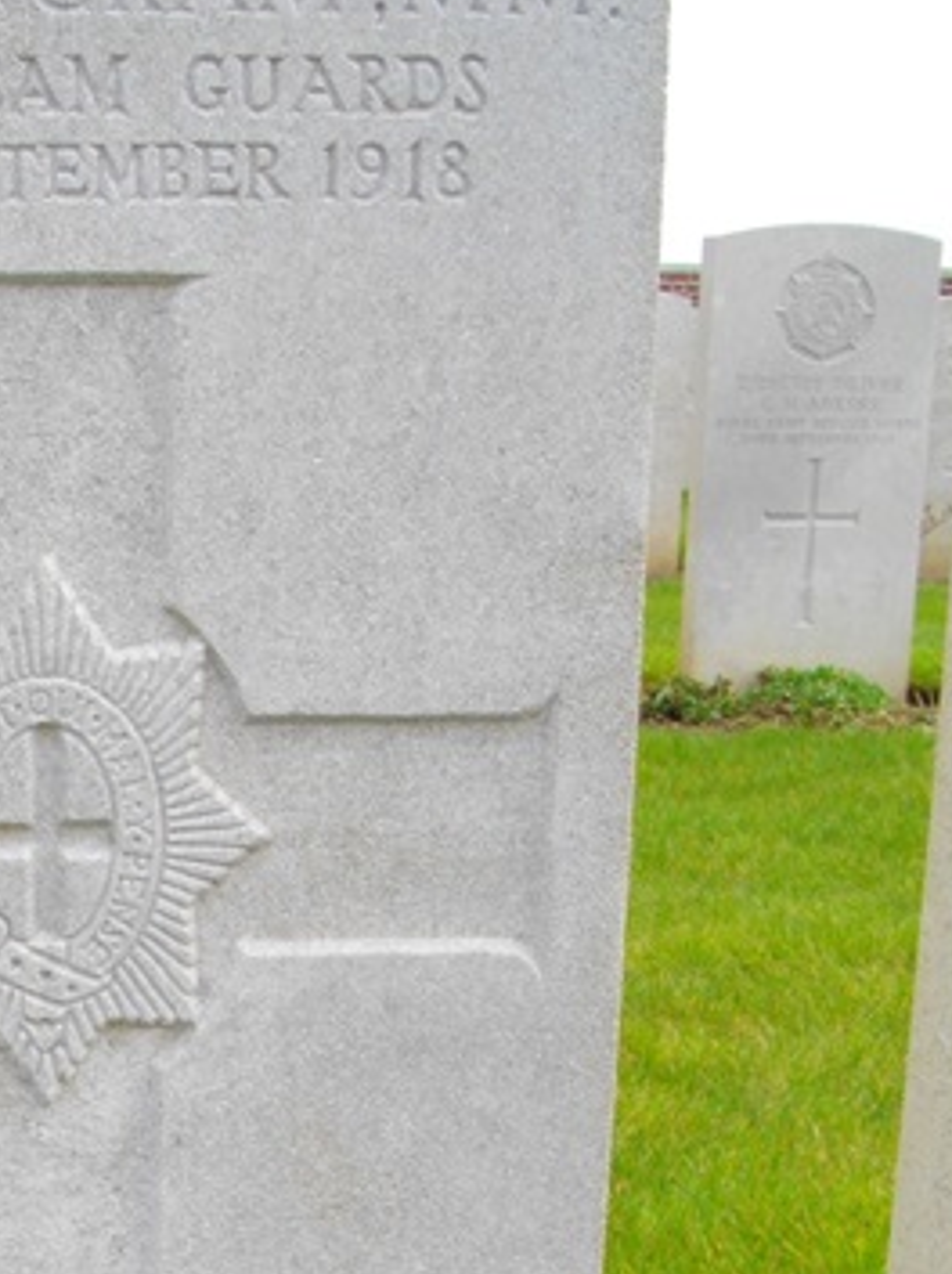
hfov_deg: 20.9
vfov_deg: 28.2
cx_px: 14
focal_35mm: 68
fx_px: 2498
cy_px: 964
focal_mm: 5.7
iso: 100
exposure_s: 1/80
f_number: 5.5
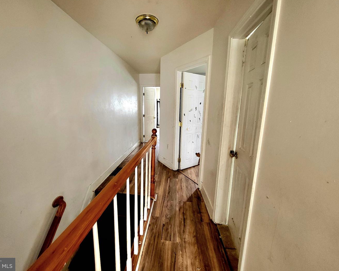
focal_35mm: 14
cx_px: 157
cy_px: 133
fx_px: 140
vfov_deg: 88.0
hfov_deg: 100.5
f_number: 2.2
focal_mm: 1.74
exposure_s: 1/30
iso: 320
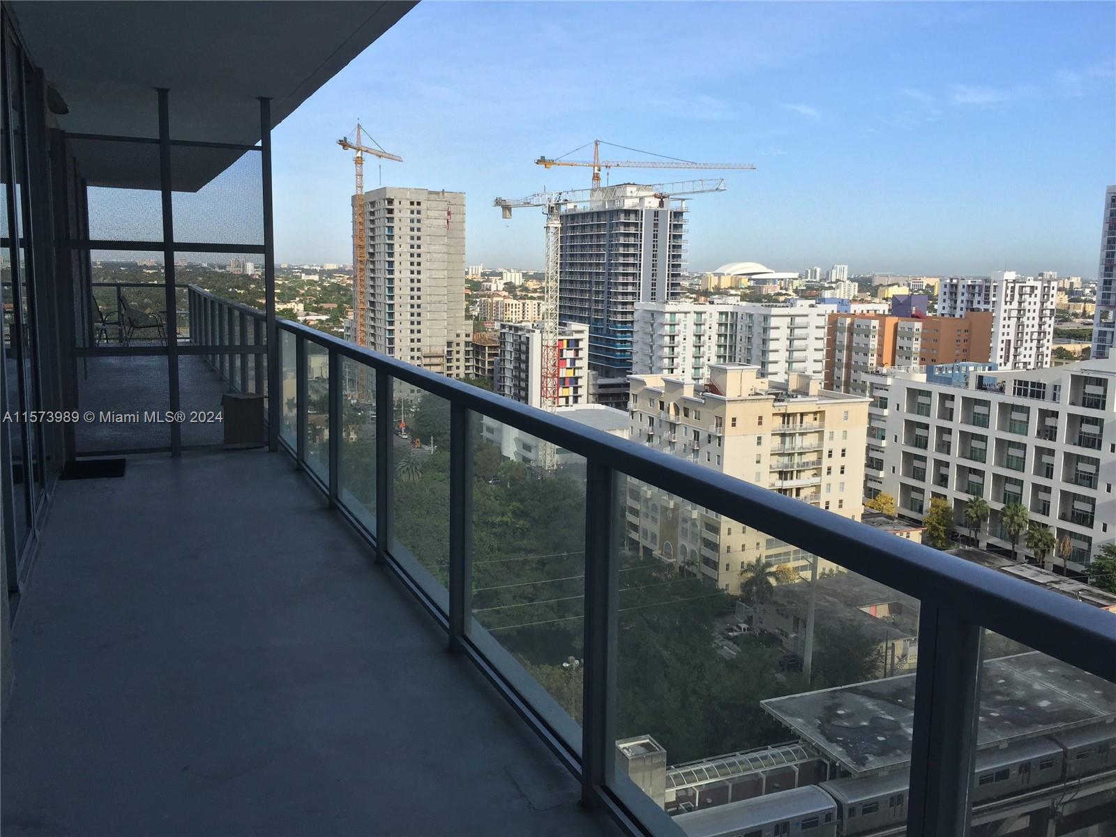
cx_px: 558
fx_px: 935
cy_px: 418
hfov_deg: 61.7
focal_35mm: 29
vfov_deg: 48.2
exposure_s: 1/1647
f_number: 2.2
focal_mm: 4.15
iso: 32
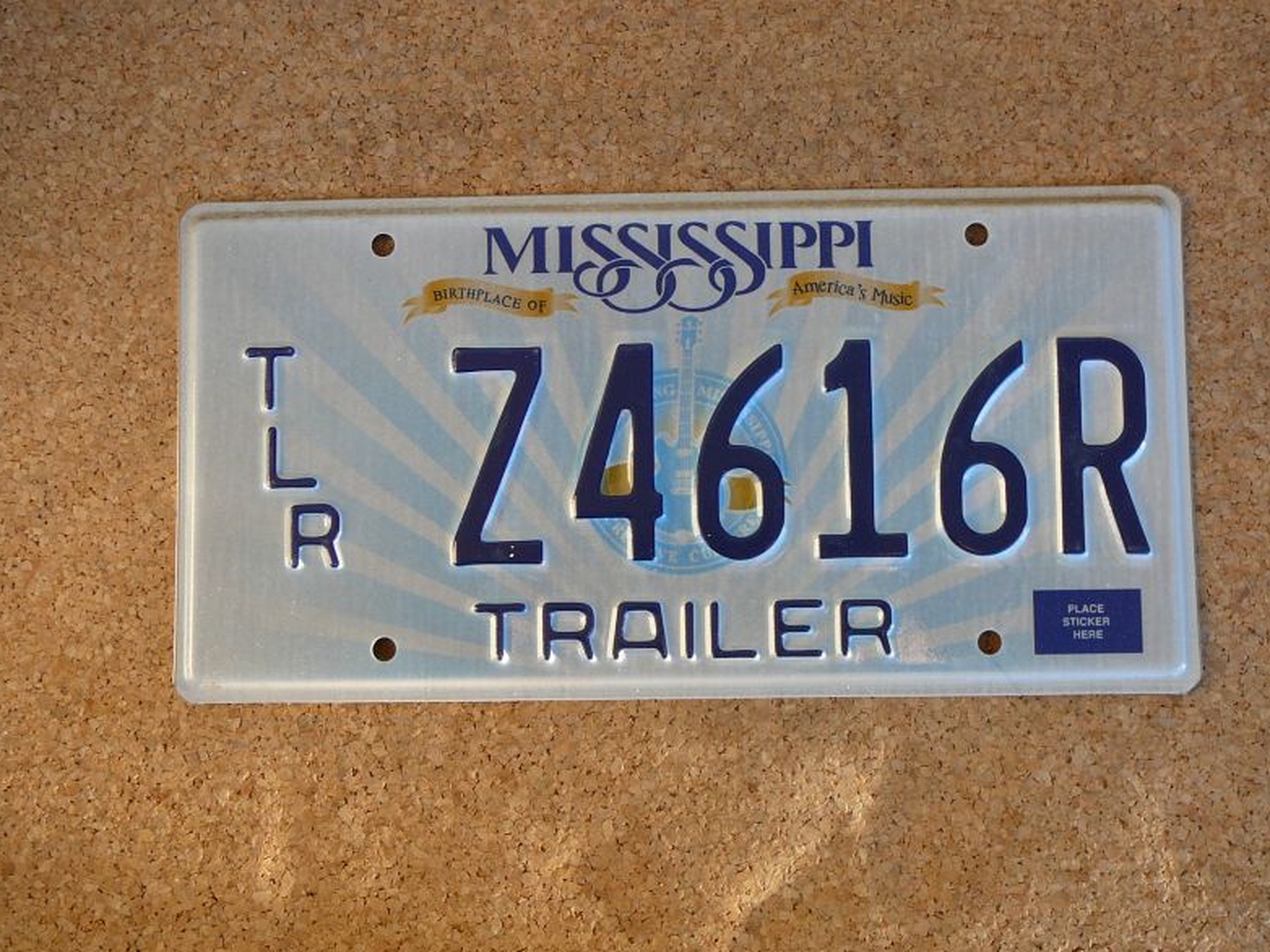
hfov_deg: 43.0
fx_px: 1614
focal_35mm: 44
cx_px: 641
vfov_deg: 32.9
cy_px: 486
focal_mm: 6.4
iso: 80
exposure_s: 1/80
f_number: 3.2
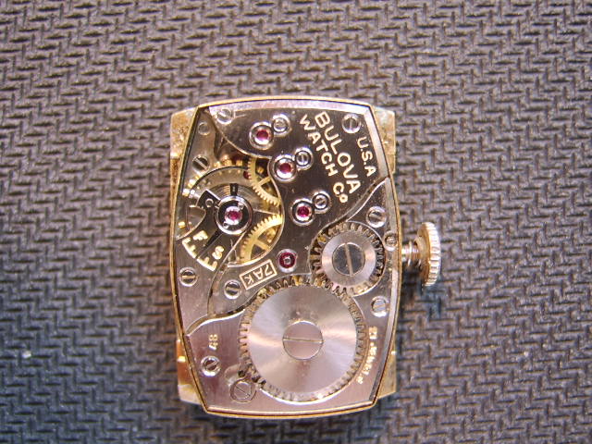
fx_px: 530
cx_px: 296
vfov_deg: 45.4
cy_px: 222
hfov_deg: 58.4
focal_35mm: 31
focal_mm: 8.13
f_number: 2.7
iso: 71
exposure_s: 1/4
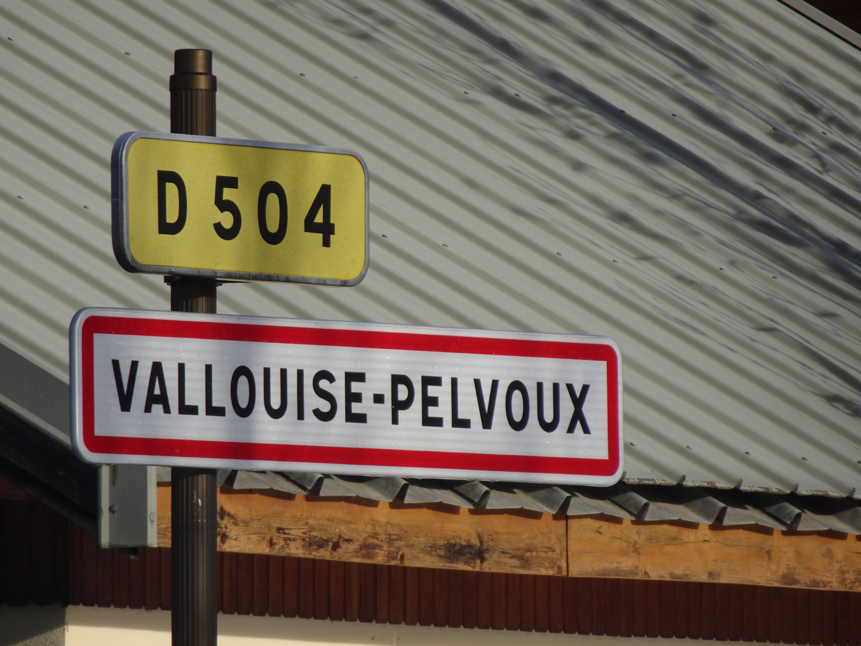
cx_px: 430
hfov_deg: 3.7
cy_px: 323
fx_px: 13481
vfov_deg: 2.7
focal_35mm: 542
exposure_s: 1/400
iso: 80
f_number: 6.3
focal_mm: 92.59
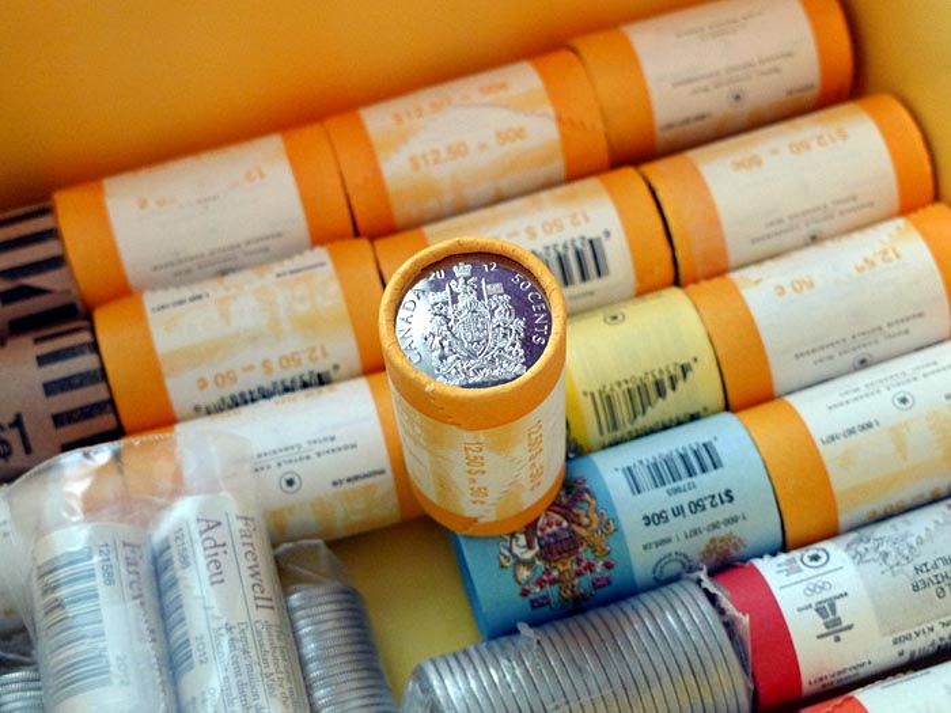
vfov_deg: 24.4
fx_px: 1648
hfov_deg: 32.2
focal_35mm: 60
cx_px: 476
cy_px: 356
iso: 400
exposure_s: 1/60
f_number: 2.8
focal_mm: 12.8
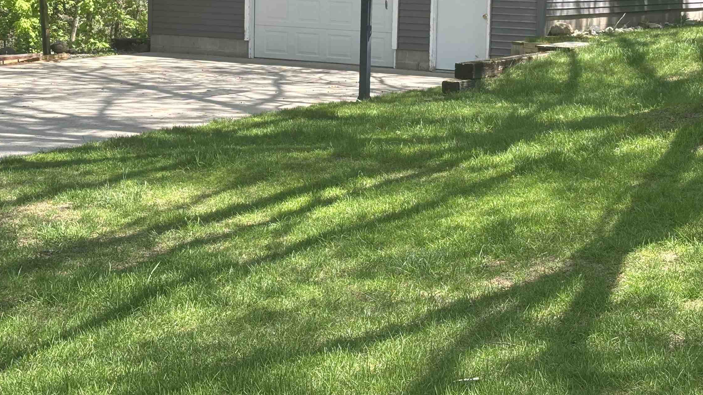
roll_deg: -1.2
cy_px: 53
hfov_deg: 27.5
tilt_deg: -3.7
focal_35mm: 77
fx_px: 1435
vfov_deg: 15.5
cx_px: 396
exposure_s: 1/475
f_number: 1.6
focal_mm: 5.96
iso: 32
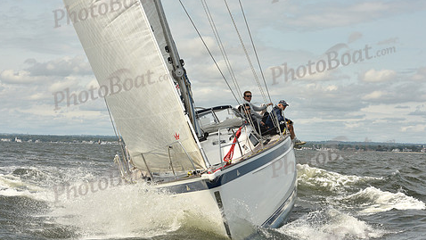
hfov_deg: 23.9
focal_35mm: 89
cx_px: 225
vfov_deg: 13.6
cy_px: 121
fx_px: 1005
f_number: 10
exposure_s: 1/800
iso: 250
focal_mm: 70
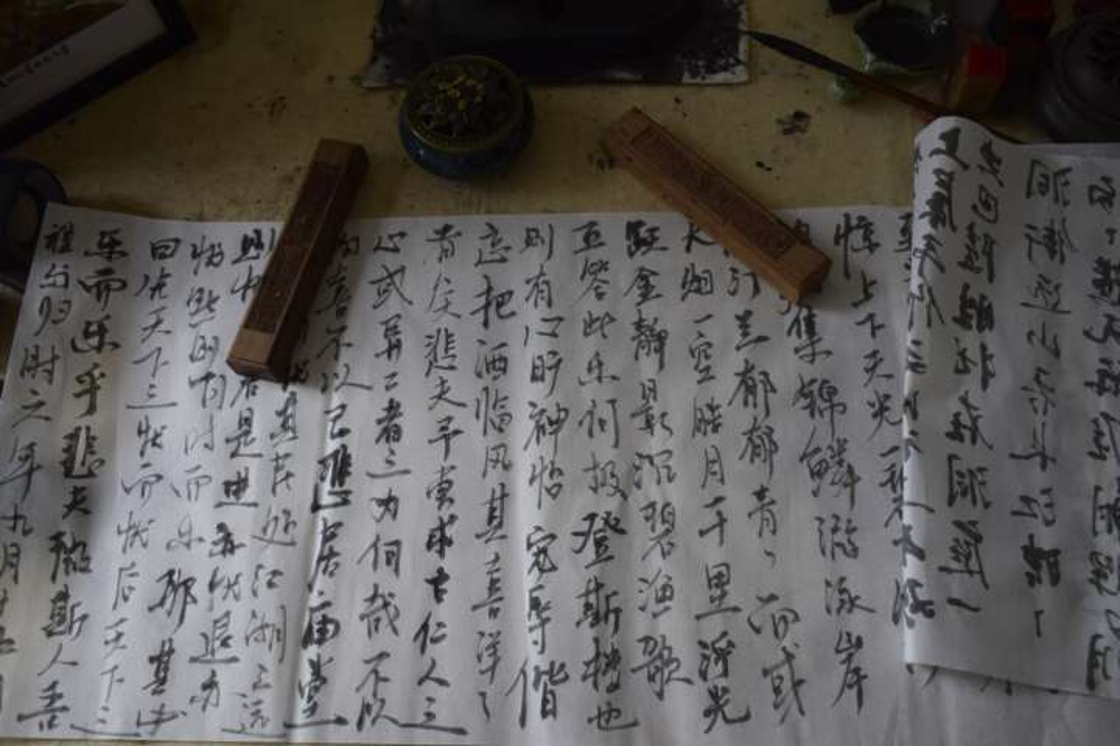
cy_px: 373
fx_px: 1027
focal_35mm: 33
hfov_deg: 57.2
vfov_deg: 40.0
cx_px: 560
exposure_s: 1/20
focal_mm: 22
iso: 400
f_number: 6.3
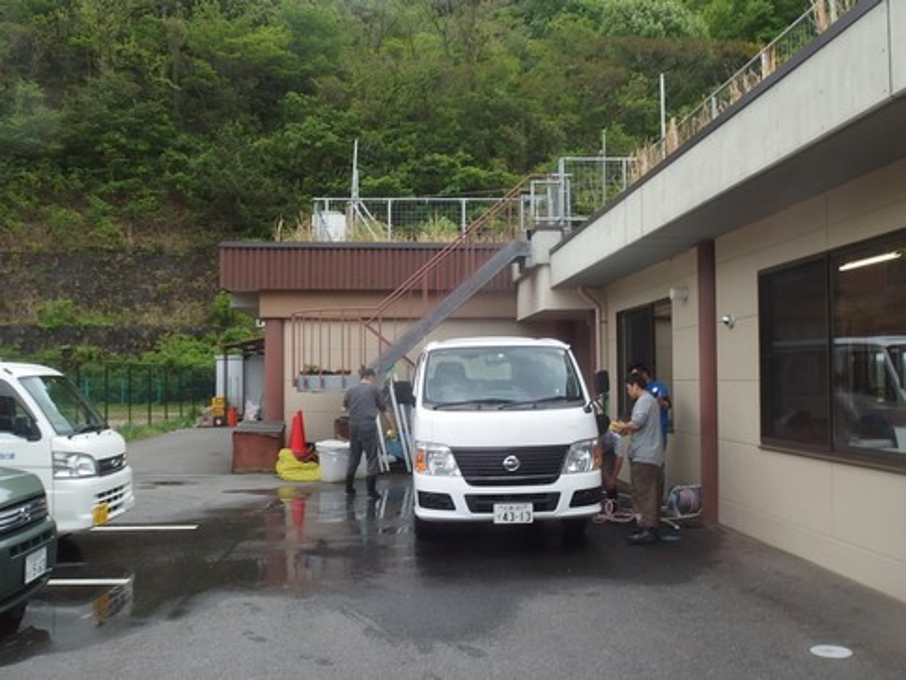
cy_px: 340
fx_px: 916
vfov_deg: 40.7
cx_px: 453
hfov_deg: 52.6
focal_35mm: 35
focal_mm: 6.2
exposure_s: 1/100
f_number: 8
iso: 100
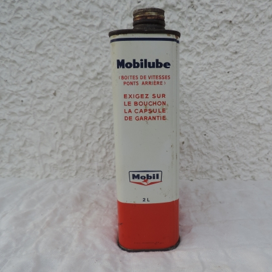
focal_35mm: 29
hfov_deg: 55.3
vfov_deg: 55.6
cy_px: 136
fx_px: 258
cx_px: 160
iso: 80
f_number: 3
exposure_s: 1/800
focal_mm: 4.3
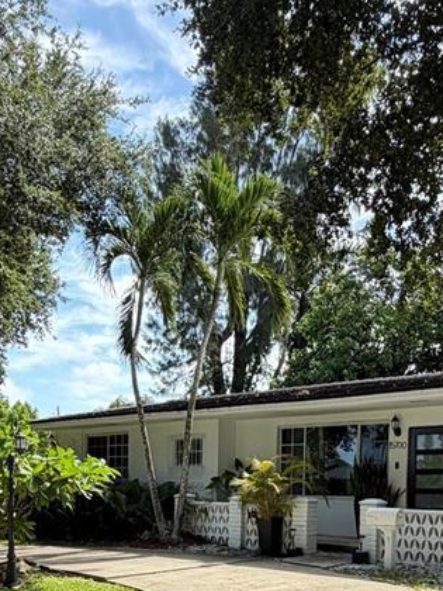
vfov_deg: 43.1
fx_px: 683
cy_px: 523
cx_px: 253
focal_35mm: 40
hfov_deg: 35.9
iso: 50
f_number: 2.2
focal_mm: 2.22
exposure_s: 1/333
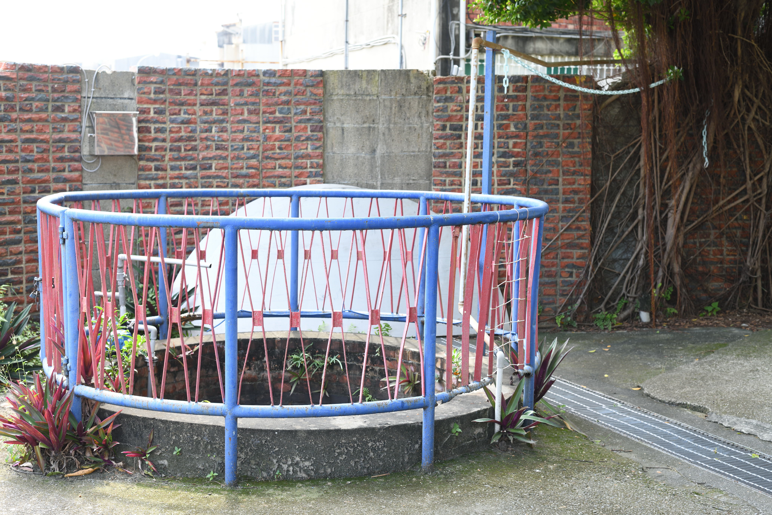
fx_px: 1072
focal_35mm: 50
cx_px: 386
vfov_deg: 27.0
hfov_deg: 39.6
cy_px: 258
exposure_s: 1/160
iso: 400
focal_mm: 50
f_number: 6.3
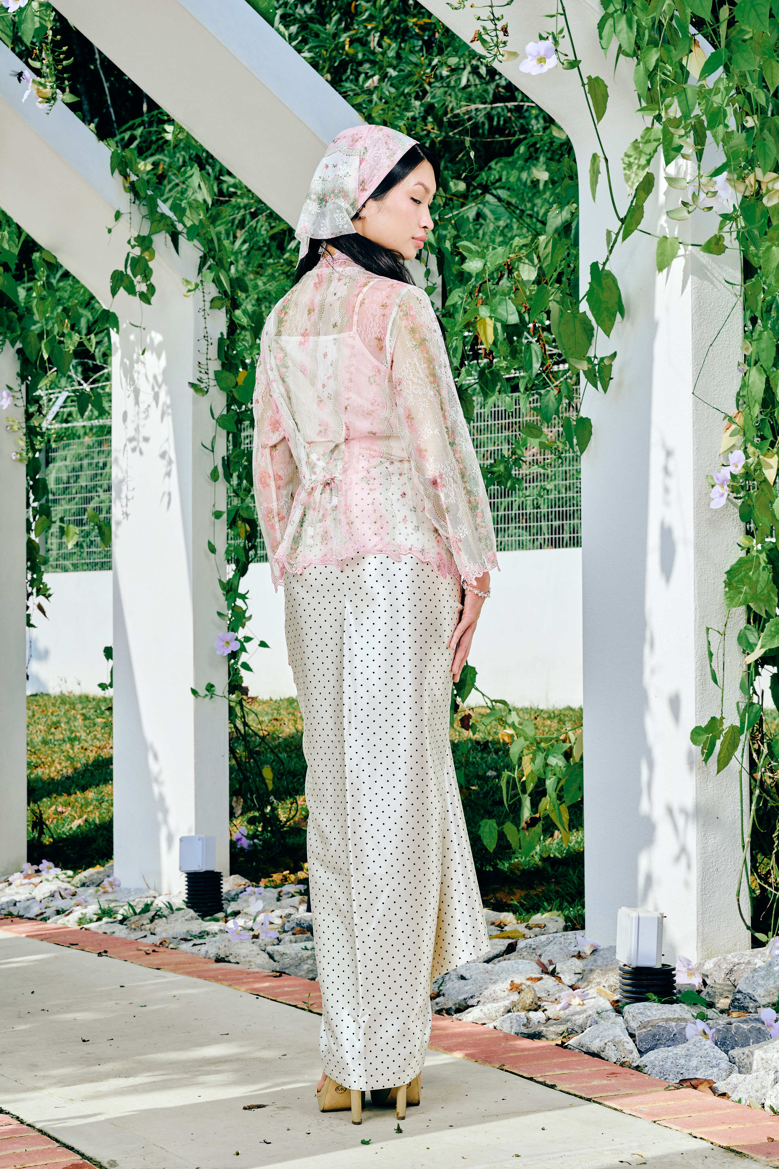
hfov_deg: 22.6
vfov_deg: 33.4
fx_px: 1947
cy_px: 584
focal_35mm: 60
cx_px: 390
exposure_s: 1/125
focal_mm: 60
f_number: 10
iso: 125
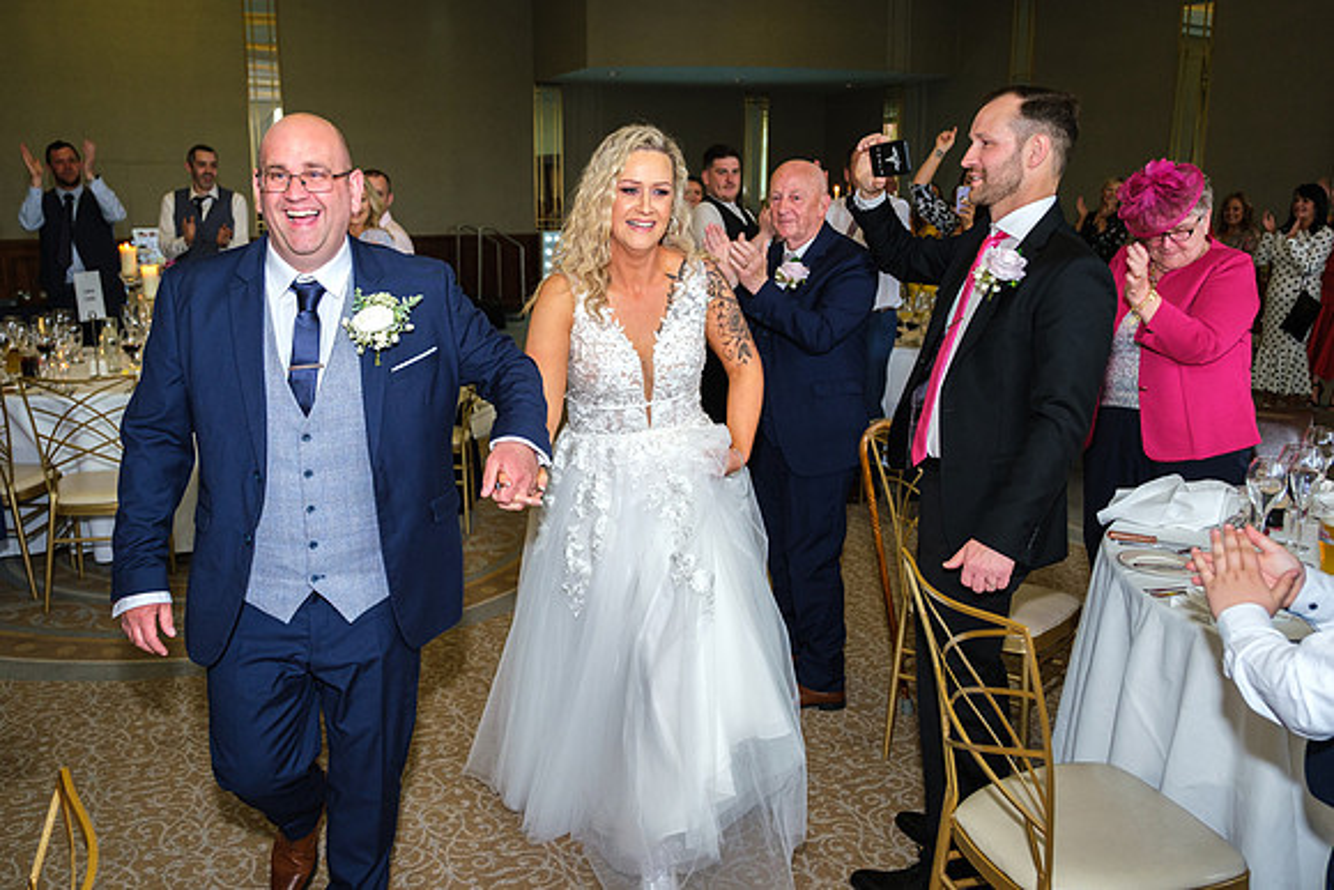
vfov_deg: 45.5
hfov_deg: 64.2
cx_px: 630
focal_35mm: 29
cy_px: 424
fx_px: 1061
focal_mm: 18.2
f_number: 2.8
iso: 2000
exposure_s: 1/160
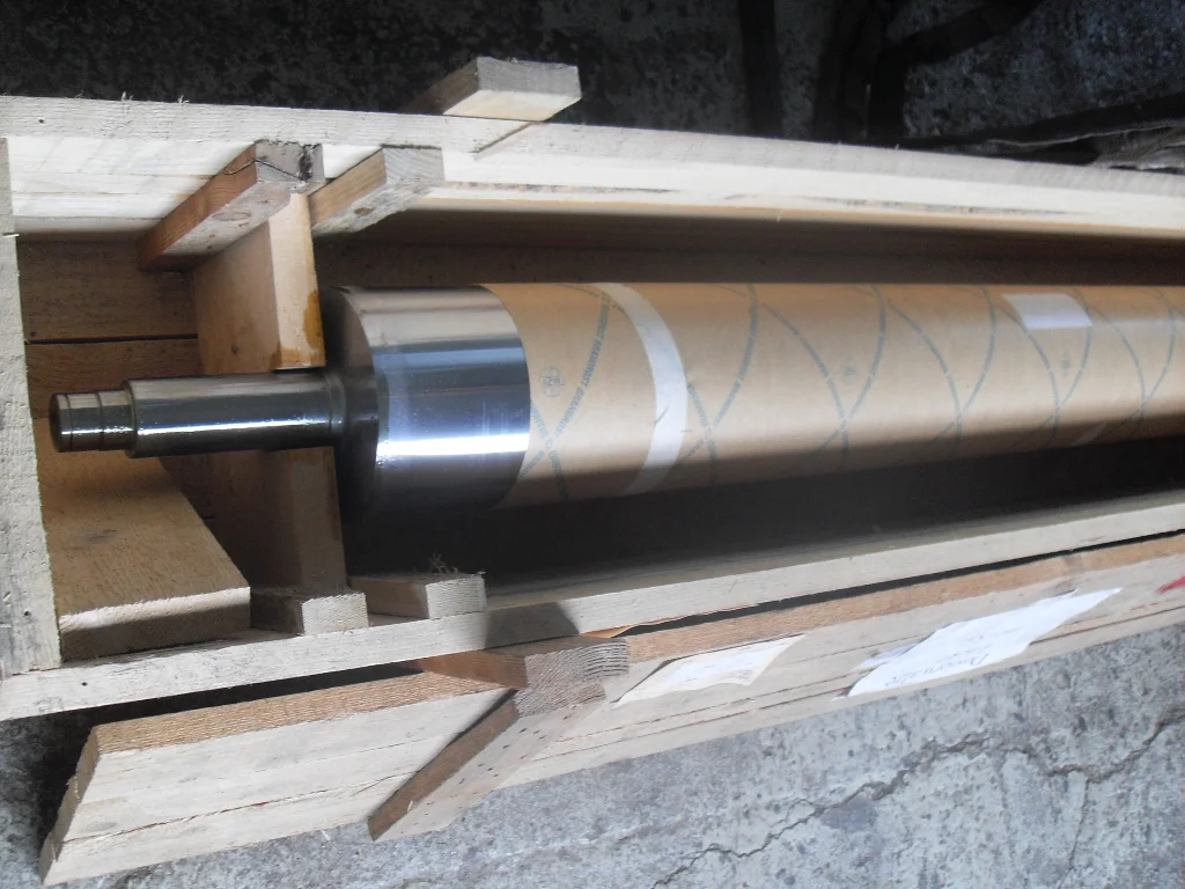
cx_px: 592
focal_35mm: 37
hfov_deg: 50.1
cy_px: 444
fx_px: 1267
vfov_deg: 38.7
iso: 120
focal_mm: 6.3
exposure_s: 1/45
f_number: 2.8
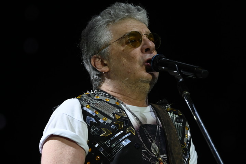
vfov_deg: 2.7
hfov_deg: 4.1
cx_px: 123
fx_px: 3414
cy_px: 82
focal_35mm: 500
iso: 2000
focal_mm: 500
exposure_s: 1/640
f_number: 6.3
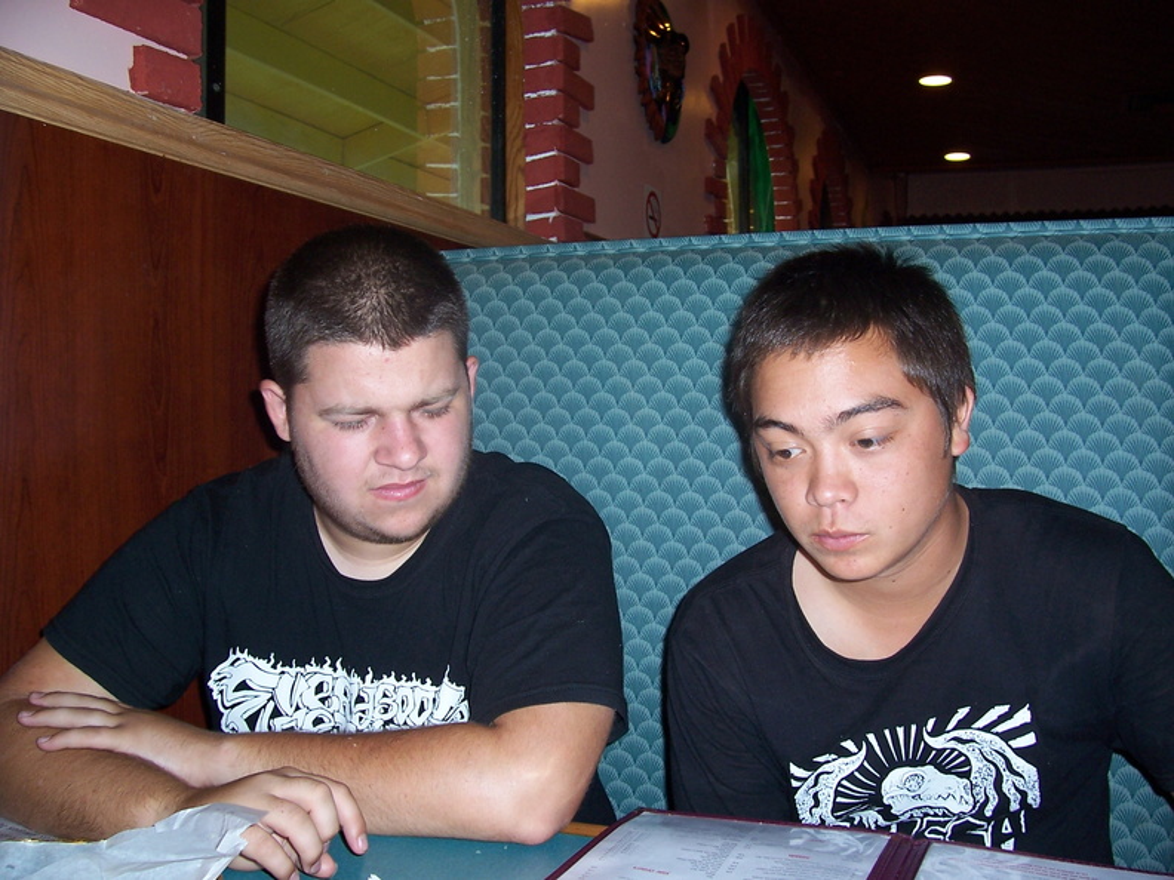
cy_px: 440
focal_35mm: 34
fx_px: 1153
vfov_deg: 41.8
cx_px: 587
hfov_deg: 54.0
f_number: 2.7
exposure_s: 1/60
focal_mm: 5.6
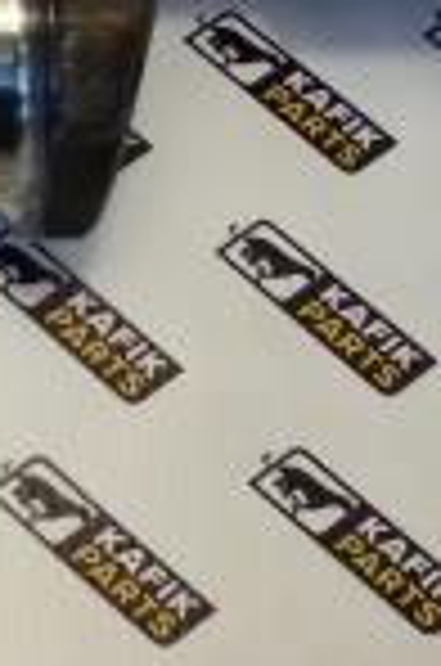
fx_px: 2178
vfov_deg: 16.5
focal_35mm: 118
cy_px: -173
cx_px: -360
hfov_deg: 10.8
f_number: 2.4
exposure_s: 1/33
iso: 50
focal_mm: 2.93
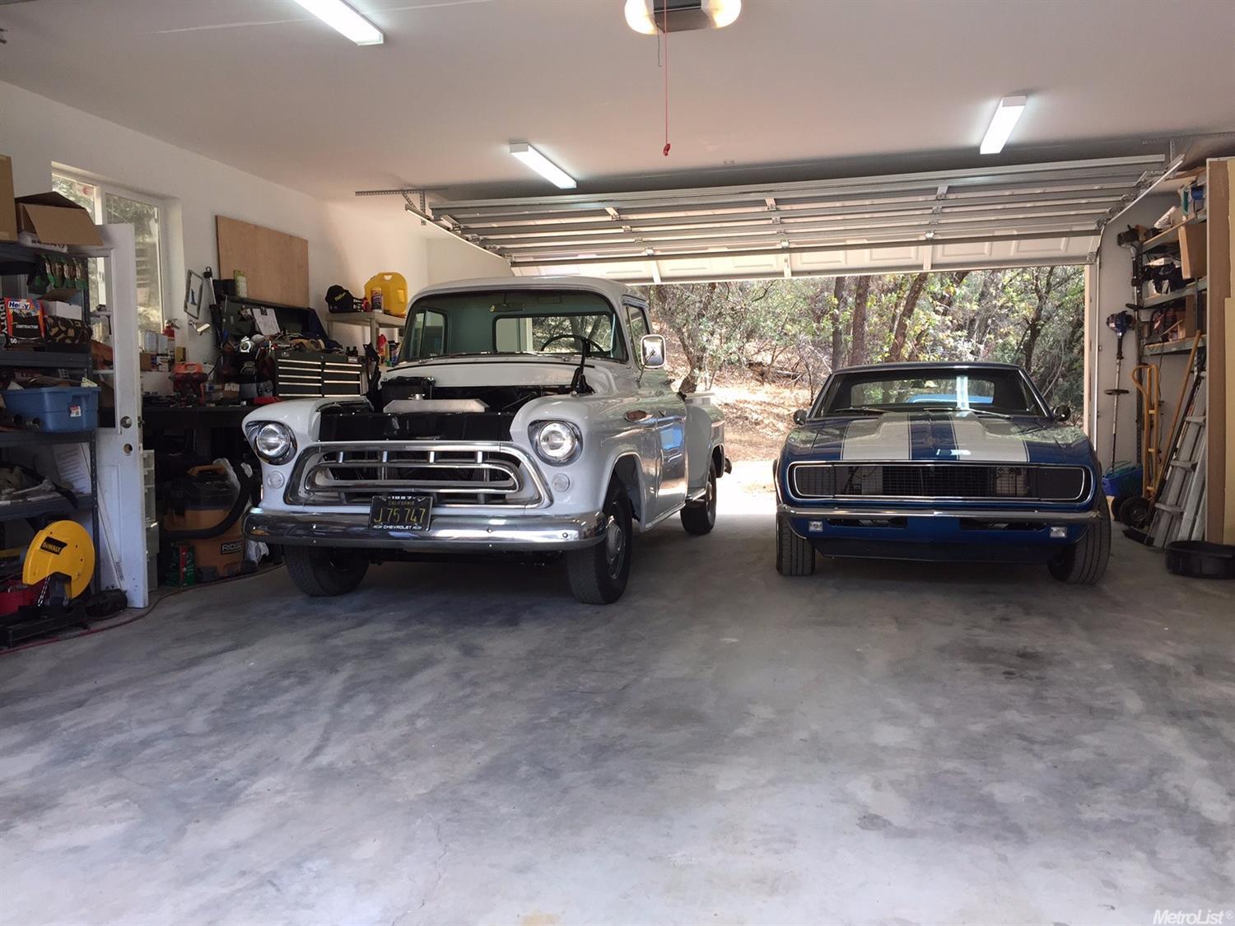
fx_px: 1035
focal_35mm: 29
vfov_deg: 48.2
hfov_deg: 61.7
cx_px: 618
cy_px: 463
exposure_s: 1/120
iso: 50
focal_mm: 4.15
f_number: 2.2
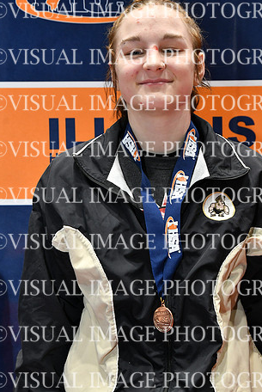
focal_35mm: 61
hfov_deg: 22.3
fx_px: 664
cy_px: 218
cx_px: 157
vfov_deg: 32.8
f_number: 5.6
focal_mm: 48
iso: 2000
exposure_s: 1/200
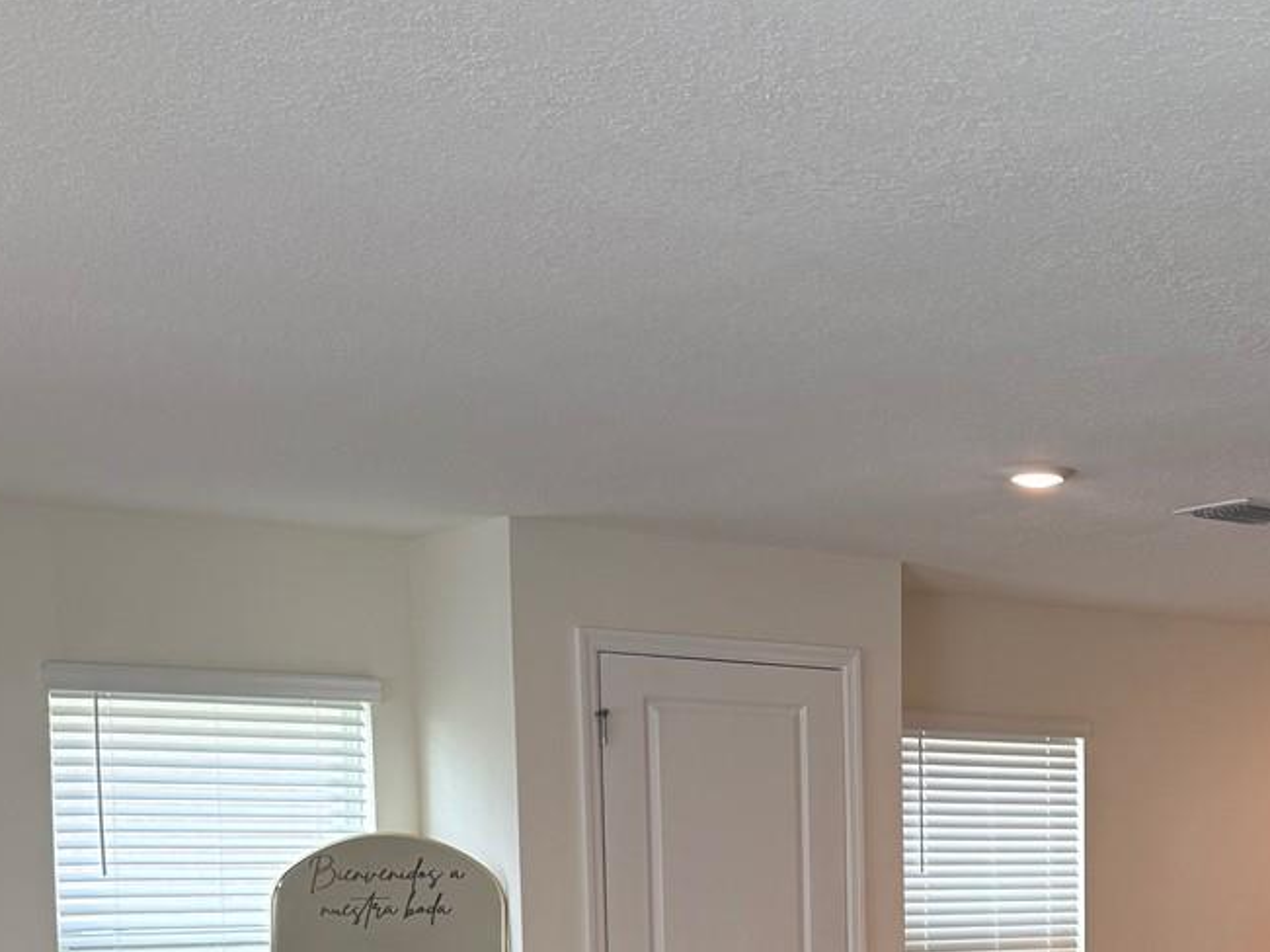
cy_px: 1003
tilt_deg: -3.1
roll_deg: +0.1
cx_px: 1190
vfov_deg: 23.5
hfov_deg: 30.9
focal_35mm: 59
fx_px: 2164
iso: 100
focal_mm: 6.76
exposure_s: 1/126
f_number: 1.78
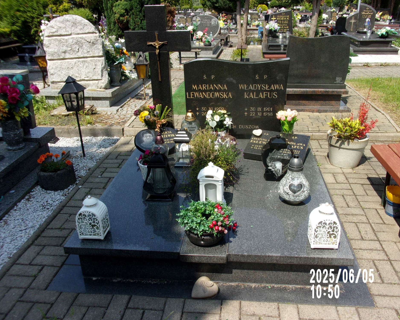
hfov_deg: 58.7
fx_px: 355
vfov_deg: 48.5
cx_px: 215
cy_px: 156
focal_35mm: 30
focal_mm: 5.1
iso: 80
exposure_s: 1/70
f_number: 10.8
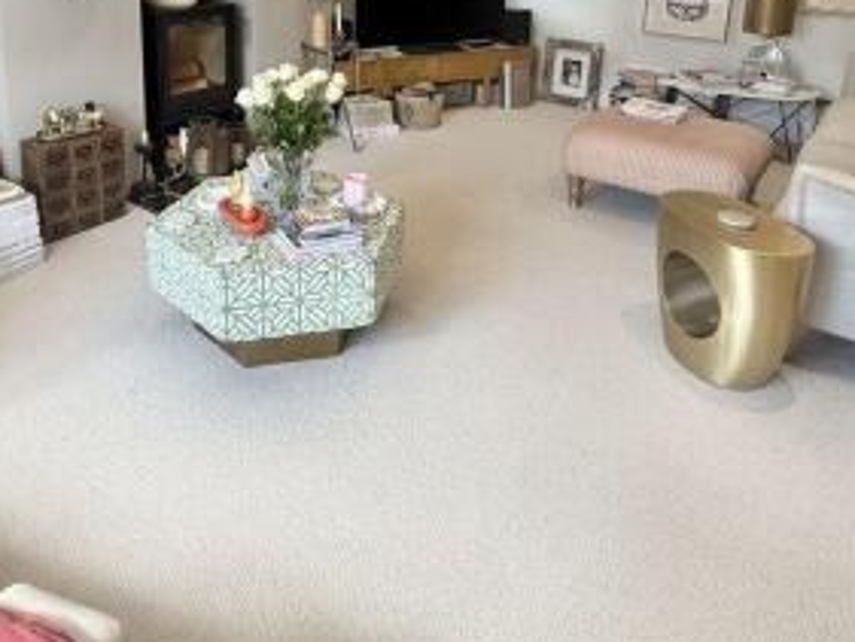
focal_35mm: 29
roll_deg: -0.8
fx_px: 717
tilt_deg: -11.0
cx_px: 339
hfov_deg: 61.1
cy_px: 59
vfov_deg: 43.8
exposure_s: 1/100
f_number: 2.2
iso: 125
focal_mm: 2.22
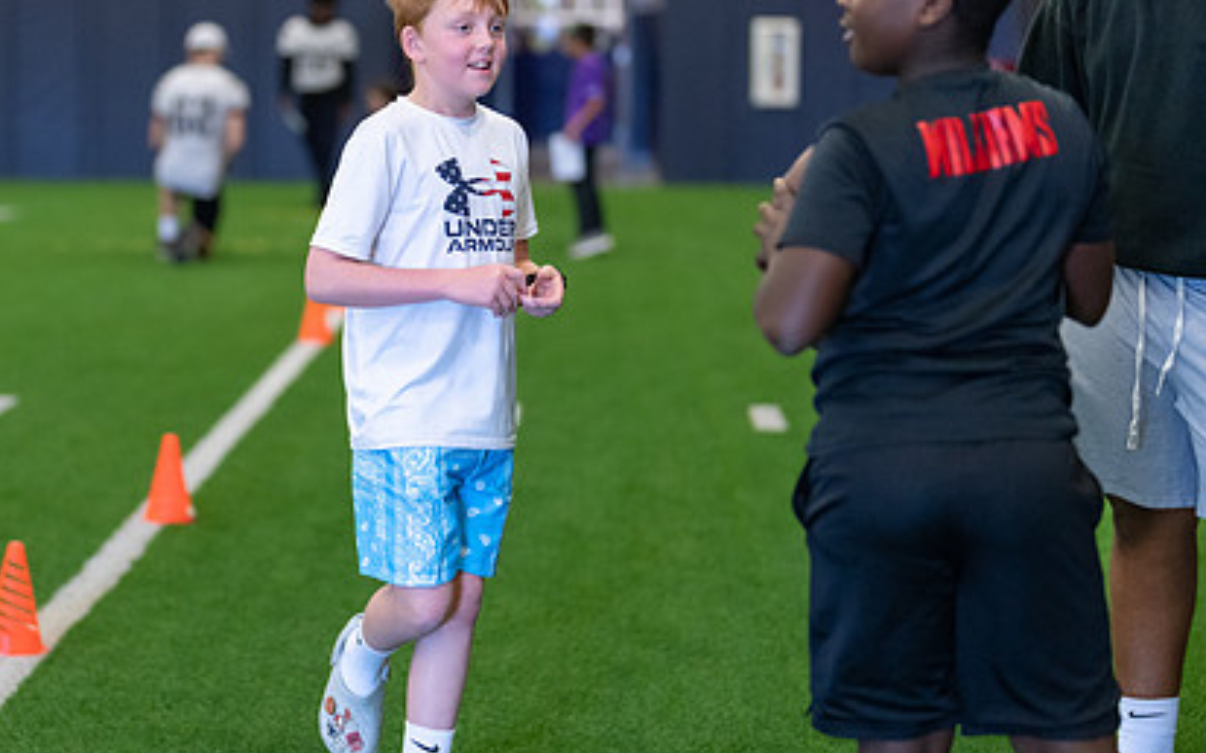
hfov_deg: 22.2
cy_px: 256
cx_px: 368
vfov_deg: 14.0
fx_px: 3056
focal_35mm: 93
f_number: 1.2
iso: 1600
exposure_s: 1/1000
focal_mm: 50
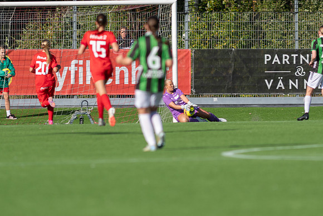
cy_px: 108
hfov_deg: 3.3
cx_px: 162
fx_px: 5626
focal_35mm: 627
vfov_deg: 2.2
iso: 110
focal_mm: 300
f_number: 3.2
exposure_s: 1/2000
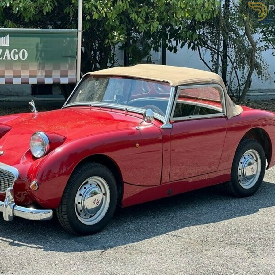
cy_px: 137
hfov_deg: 19.1
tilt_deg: -7.3
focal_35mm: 91
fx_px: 818
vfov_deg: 19.1
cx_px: 113
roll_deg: -0.7
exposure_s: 1/237
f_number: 2.8
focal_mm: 9
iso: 25
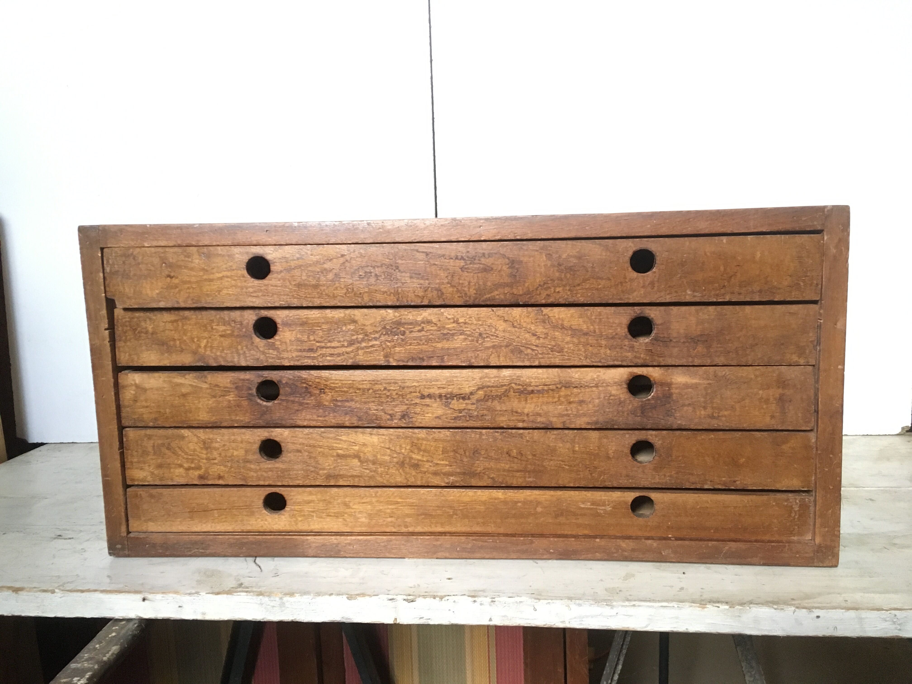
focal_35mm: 29
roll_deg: +1.2
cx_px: 456
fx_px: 764
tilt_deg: -5.2
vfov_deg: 48.2
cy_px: 342
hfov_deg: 61.7
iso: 200
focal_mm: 4.15
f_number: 2.2
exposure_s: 1/25
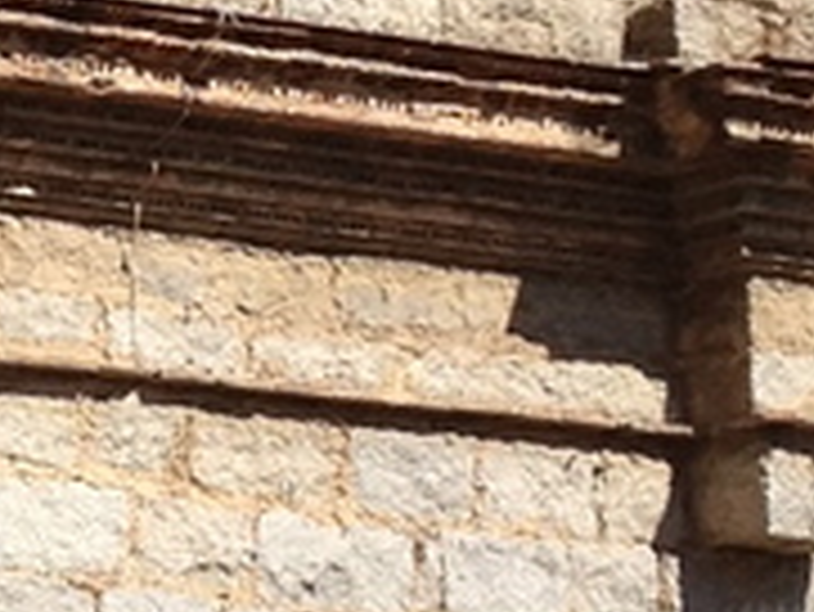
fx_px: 7271
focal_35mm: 309
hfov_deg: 6.3
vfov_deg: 4.8
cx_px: -711
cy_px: 144
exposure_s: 1/2208
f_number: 2.4
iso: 64
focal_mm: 4.28
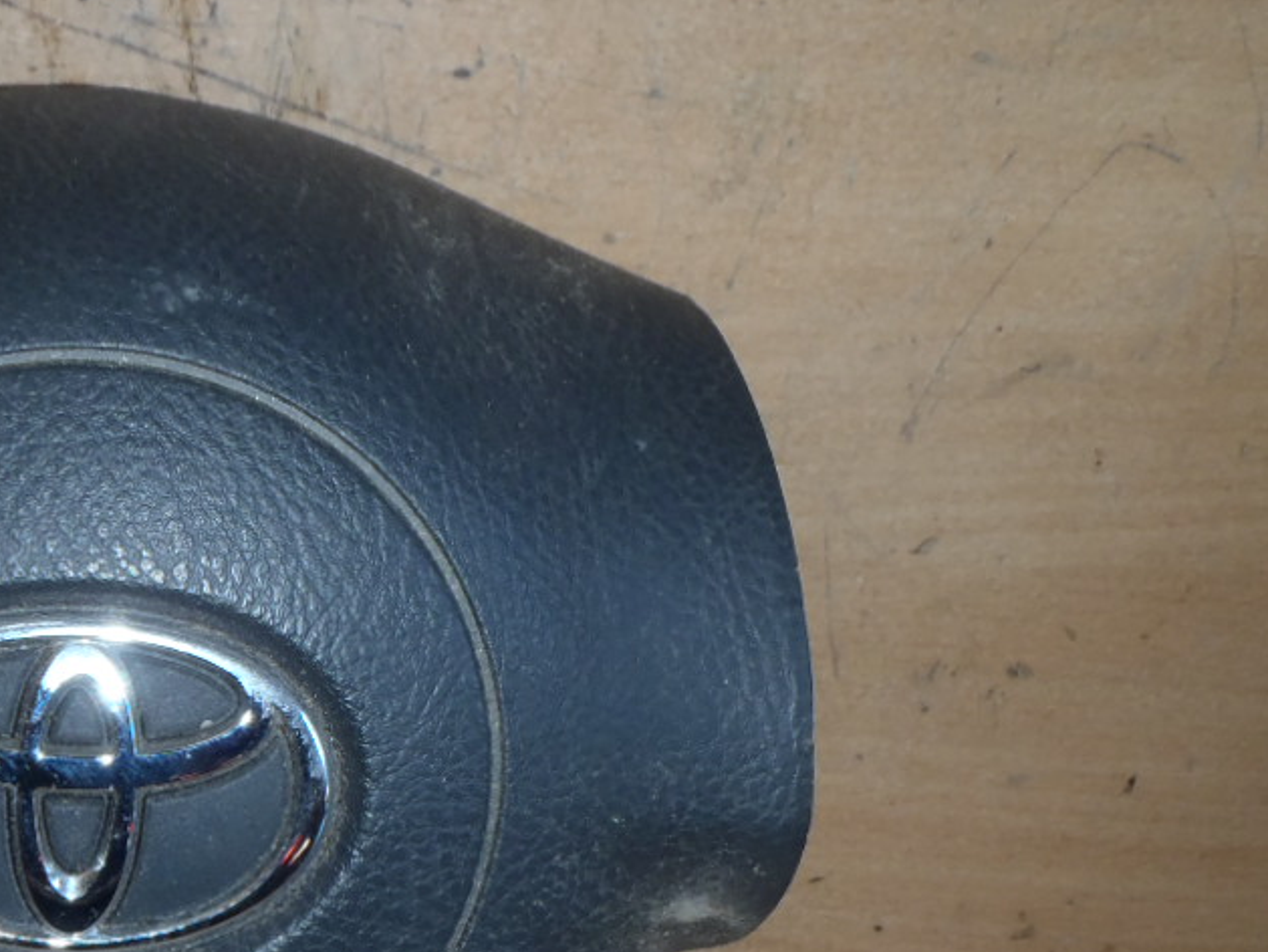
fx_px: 2088
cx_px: 18
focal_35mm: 57
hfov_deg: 31.4
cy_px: 883
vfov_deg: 24.8
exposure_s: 1/30
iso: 100
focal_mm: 5
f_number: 3.9
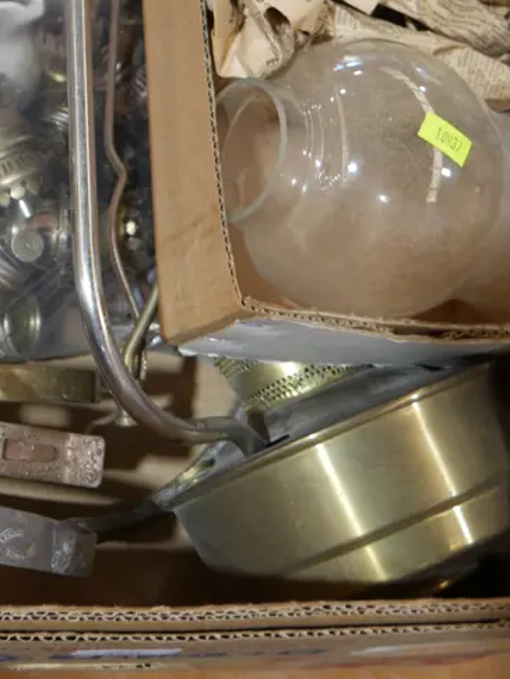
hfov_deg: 23.9
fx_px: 1158
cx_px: 13
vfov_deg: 30.8
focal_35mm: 59
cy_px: 36
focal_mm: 14
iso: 320
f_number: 3.5
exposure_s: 1/60
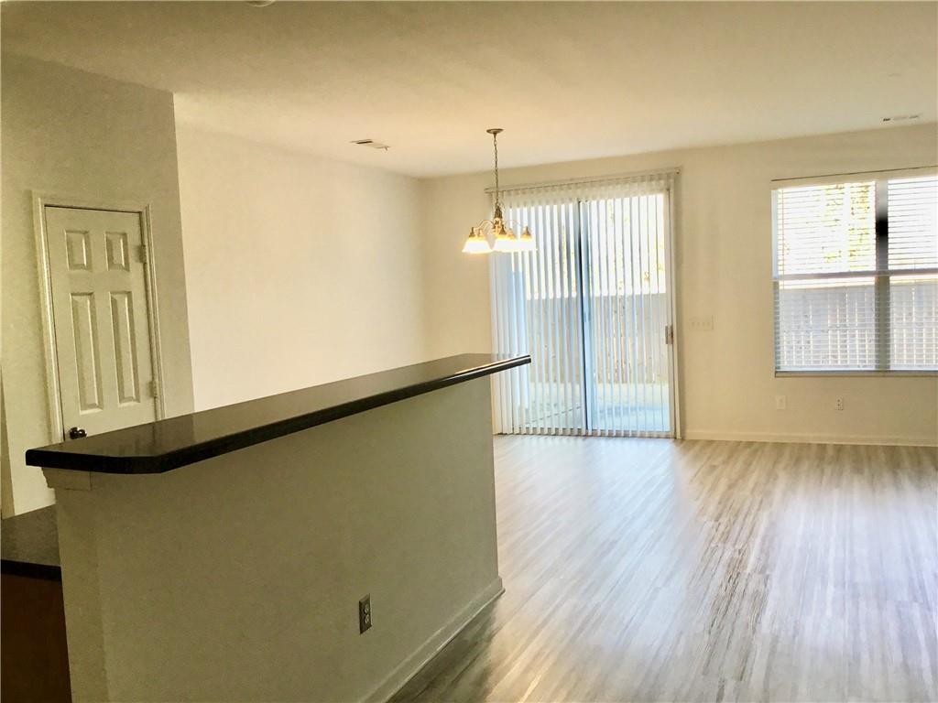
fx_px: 840
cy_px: 352
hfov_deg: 58.4
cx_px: 469
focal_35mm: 31
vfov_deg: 45.4
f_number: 2.4
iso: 32
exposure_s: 1/60
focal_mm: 3.3
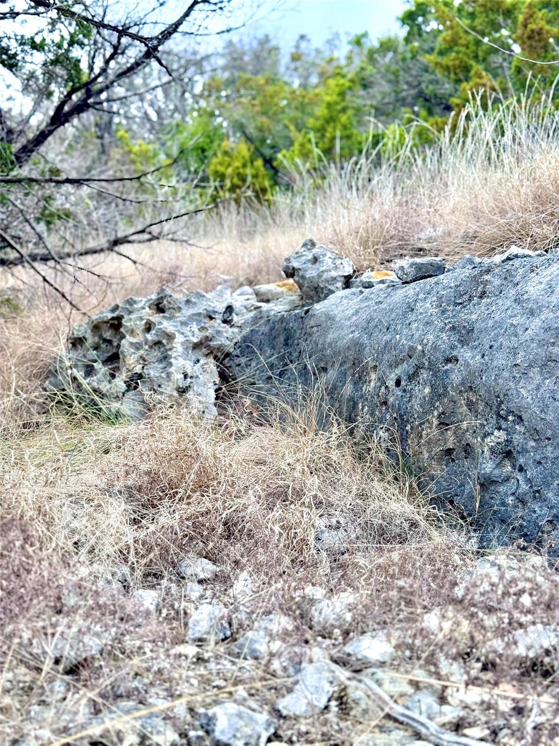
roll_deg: -0.4
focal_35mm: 48
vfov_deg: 39.7
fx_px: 1034
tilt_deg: +1.7
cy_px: 373
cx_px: 280
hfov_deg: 30.3
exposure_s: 1/420
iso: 64
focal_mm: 6.76
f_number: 1.78
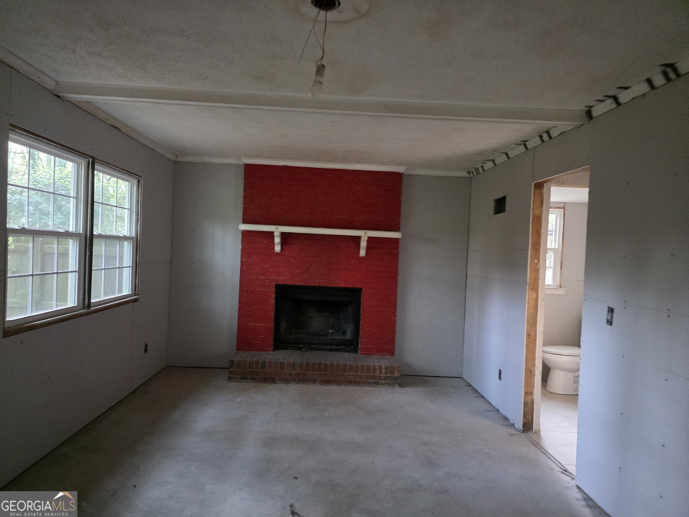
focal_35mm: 23
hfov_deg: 73.9
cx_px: 344
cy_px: 258
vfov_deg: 58.9
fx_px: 458
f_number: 1.7
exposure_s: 1/60
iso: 1250
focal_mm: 6.3
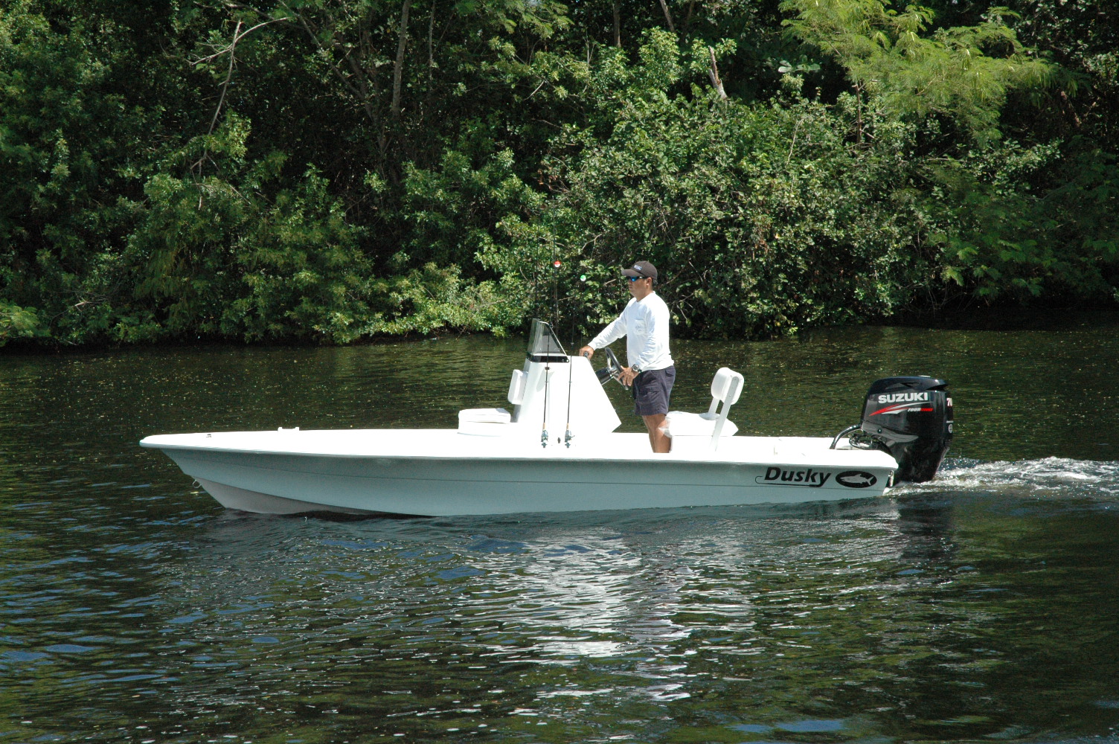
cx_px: 560
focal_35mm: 105
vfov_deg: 13.0
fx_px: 3261
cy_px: 372
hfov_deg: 19.5
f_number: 13
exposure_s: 1/640
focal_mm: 70
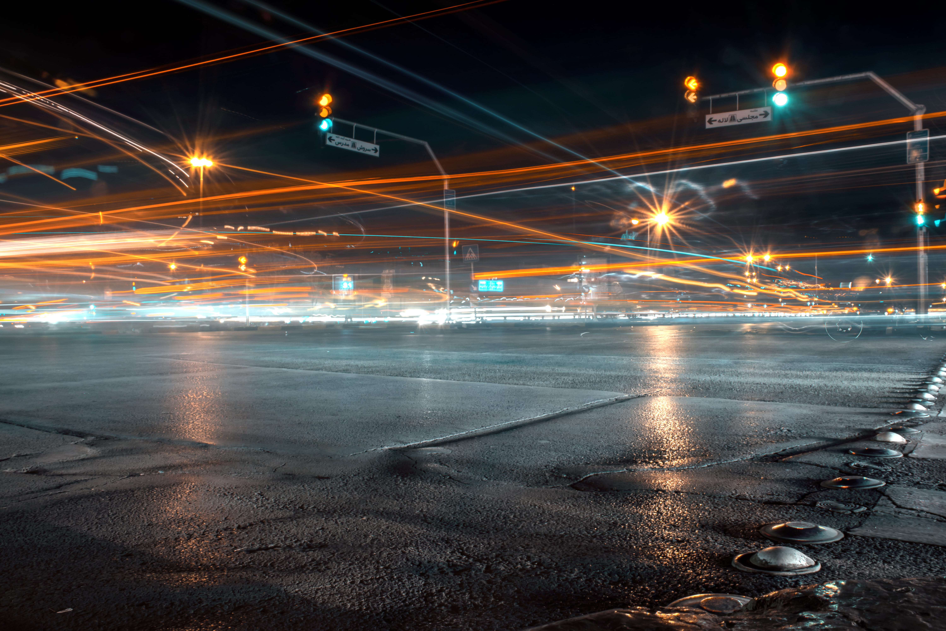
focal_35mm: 27
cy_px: 316
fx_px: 709
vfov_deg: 47.9
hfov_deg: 67.4
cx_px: 473
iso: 100
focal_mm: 18
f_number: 22
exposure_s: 15
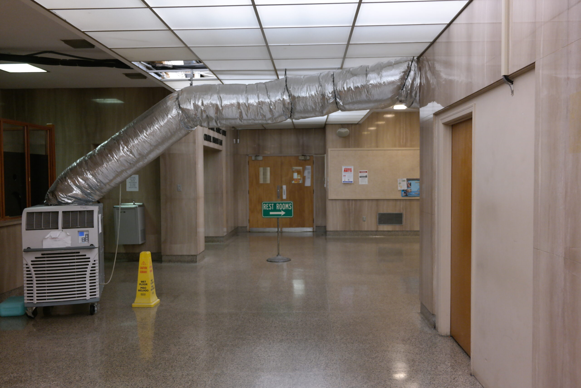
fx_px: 484
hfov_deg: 61.9
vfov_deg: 43.6
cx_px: 290
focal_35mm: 30
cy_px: 194
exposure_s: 1/40
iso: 800
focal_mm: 20
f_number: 3.5
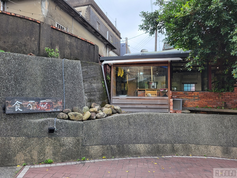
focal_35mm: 26
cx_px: 118
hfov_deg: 67.3
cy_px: 89
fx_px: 178
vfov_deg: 53.1
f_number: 1.8
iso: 40
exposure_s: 1/120
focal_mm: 5.4
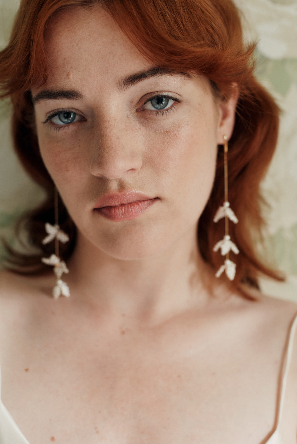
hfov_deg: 26.5
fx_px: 631
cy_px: 225
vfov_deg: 38.9
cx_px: 146
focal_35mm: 51
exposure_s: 1/100
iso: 800
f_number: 4
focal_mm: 50
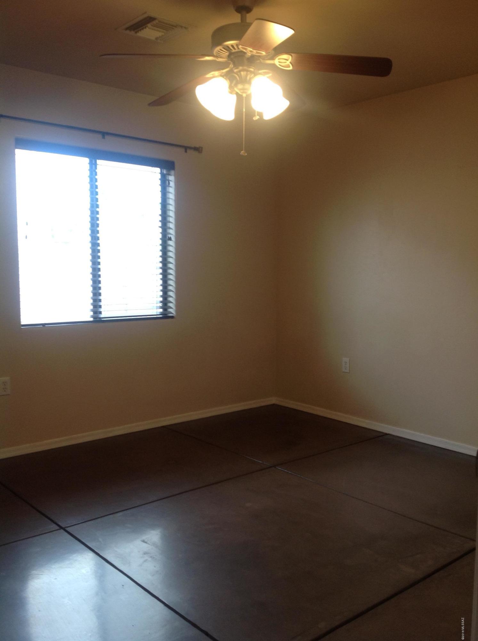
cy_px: 320
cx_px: 239
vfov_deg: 52.7
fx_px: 646
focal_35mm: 35
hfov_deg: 40.6
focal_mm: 4.28
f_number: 2.4
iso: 50
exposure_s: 1/40
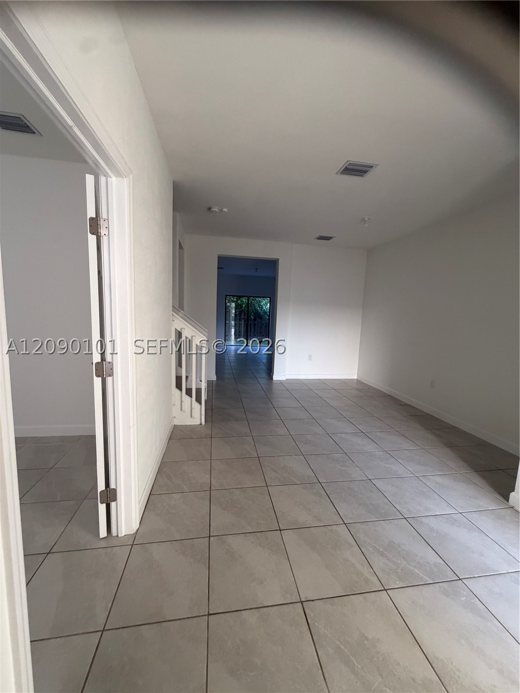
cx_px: 260
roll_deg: -1.3
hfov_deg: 85.7
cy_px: 346
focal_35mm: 14
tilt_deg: -7.4
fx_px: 280
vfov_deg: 102.1
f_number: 2.2
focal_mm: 2.22
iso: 320
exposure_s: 1/100
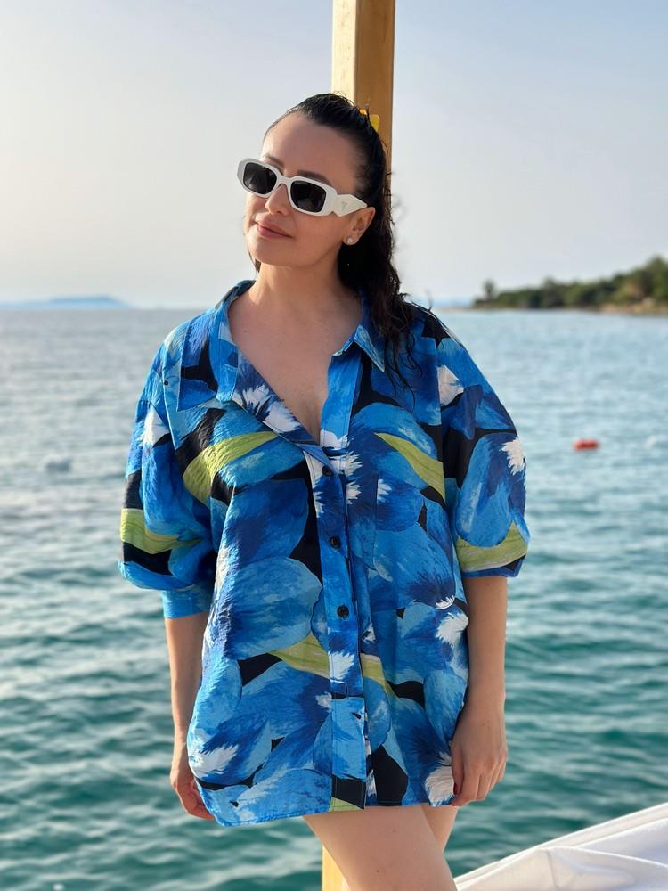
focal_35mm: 48
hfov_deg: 30.3
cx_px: 334
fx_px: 1235
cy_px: 446
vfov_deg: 39.7
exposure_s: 1/4367
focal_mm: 6.86
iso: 100
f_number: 1.78
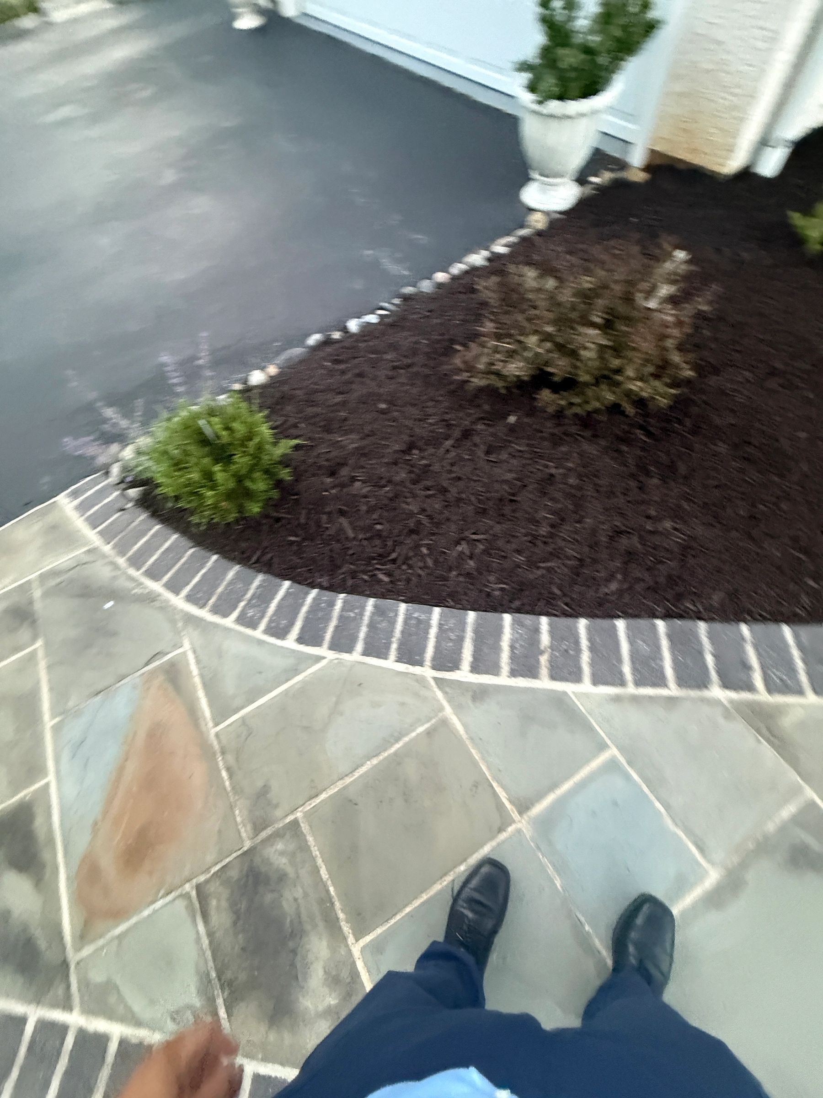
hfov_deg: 85.7
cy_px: 549
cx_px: 412
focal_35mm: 14
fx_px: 444
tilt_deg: -61.8
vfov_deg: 102.1
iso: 800
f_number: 2.2
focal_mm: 2.22
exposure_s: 1/60
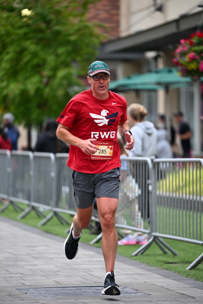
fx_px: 1690
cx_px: 102
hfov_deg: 6.9
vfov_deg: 10.3
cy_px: 152
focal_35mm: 200
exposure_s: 1/2000
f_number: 2.8
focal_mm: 200
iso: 1250
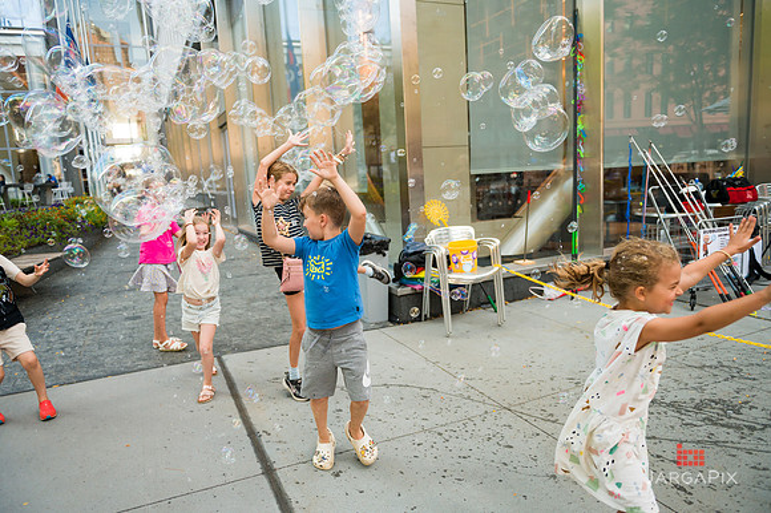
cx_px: 386
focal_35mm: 24
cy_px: 256
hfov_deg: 73.8
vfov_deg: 53.1
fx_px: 514
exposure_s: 1/1600
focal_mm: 24
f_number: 3.2
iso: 800
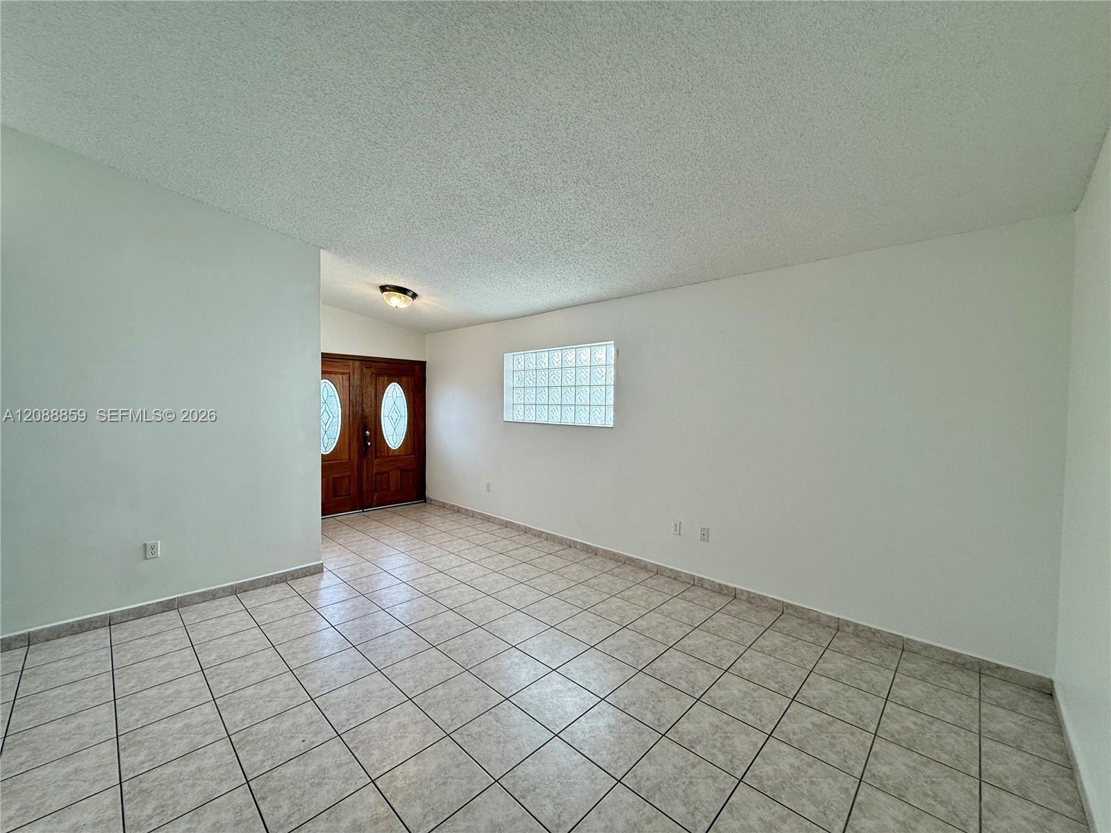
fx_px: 449
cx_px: 556
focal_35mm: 14
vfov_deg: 85.7
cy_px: 416
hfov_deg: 102.1
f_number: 2.2
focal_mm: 2.22
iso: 64
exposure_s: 1/131
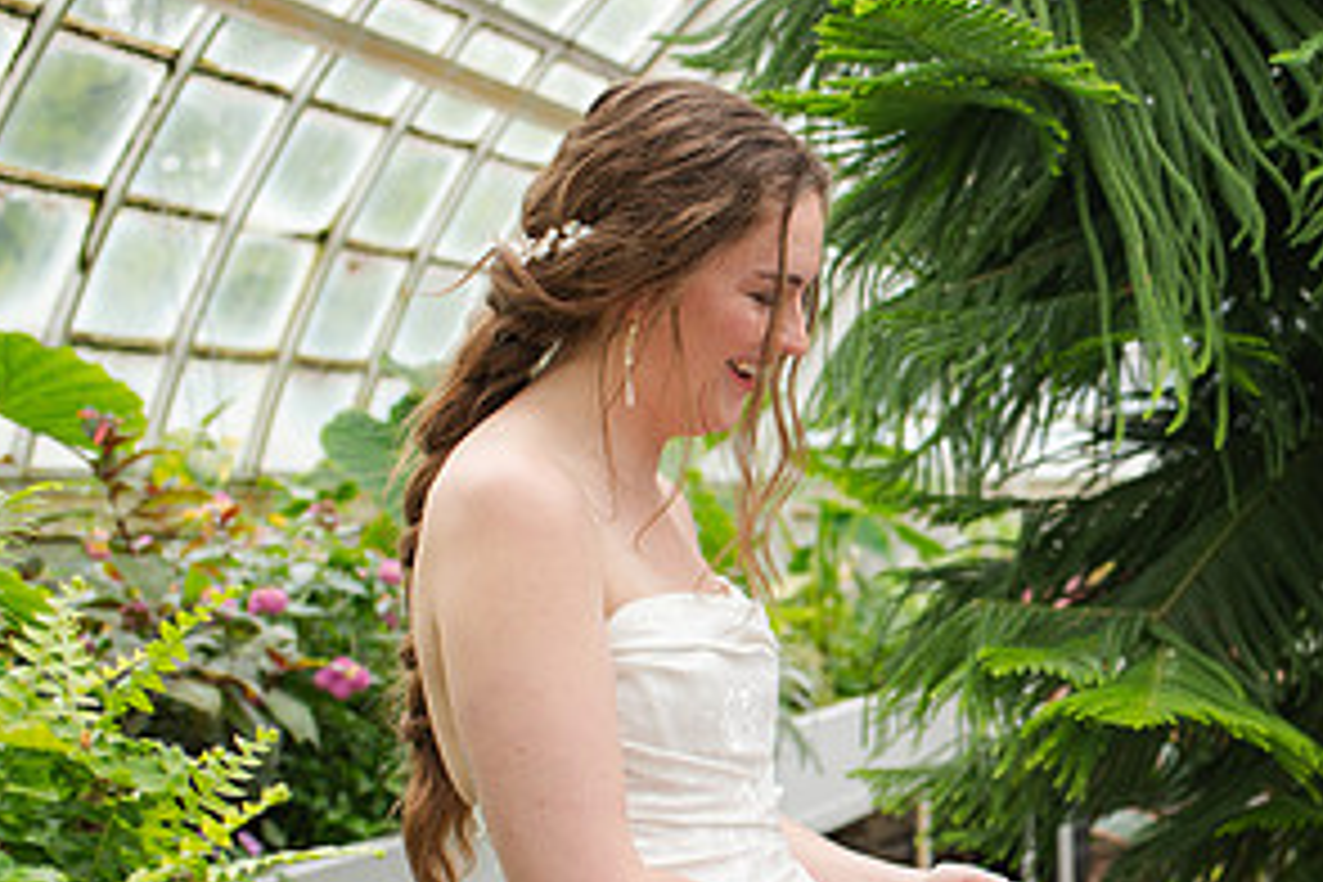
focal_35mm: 69
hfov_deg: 28.2
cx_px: 1166
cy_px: 675
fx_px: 2536
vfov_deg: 19.6
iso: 320
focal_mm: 35
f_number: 3.2
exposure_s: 1/320
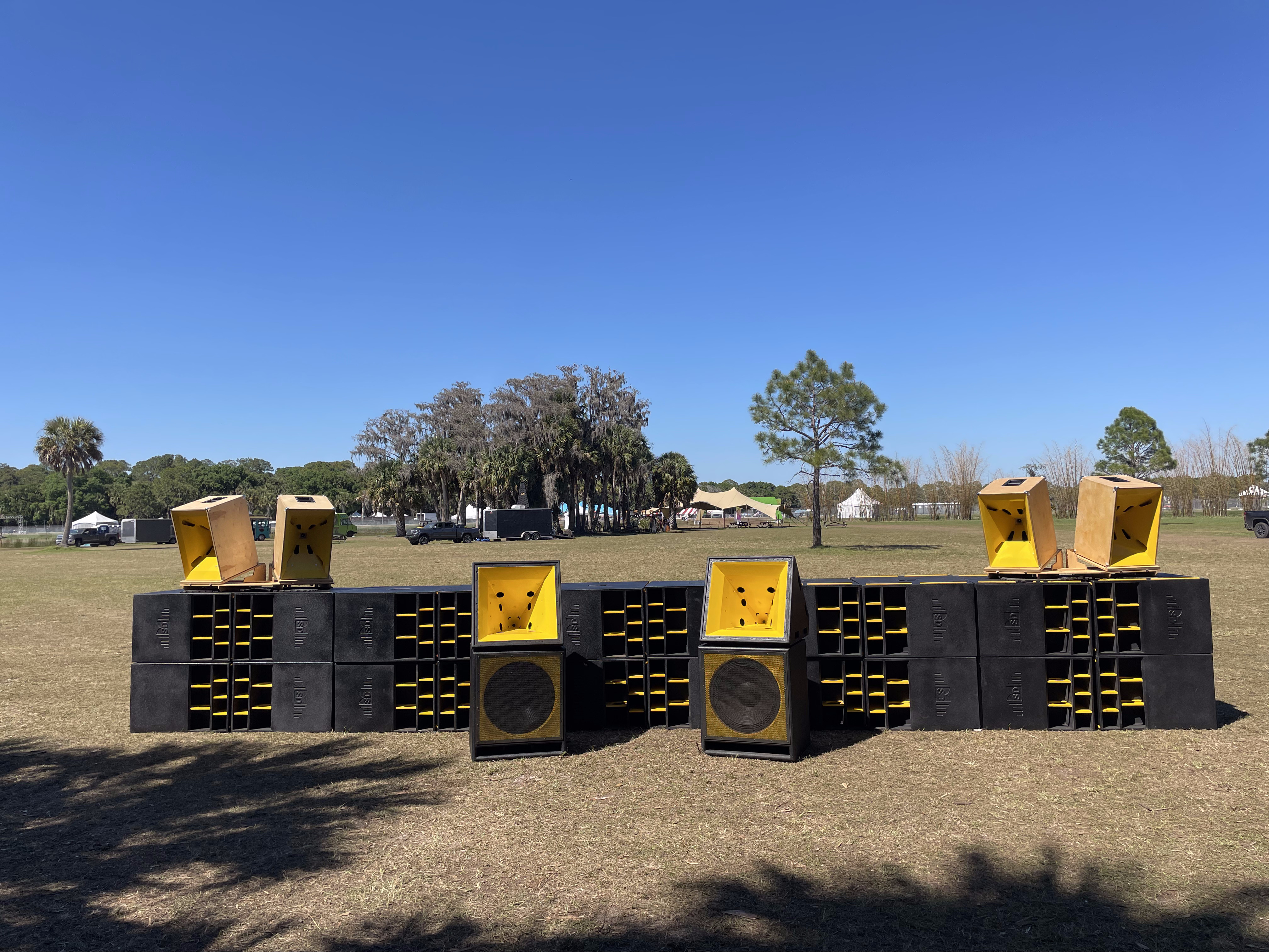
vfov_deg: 53.1
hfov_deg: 67.3
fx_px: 953
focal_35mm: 26
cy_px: 476
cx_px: 634
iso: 32
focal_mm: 4.2
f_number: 1.6
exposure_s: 1/3040
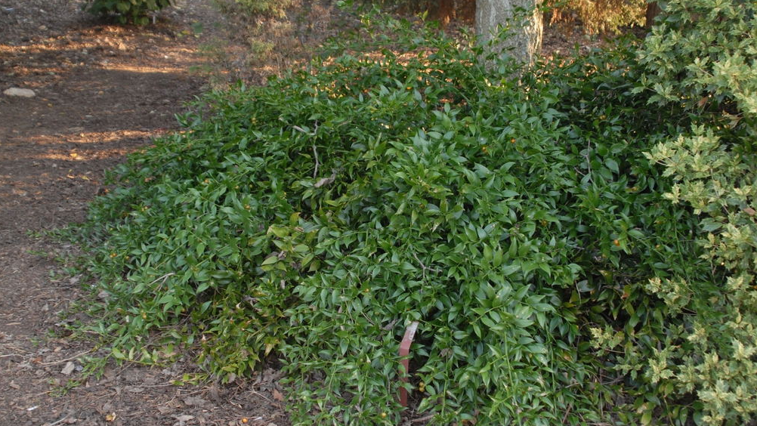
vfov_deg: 26.5
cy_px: 221
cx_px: 371
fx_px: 903
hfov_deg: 45.5
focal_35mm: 45
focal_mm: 28
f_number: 4.5
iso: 400
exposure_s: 1/80
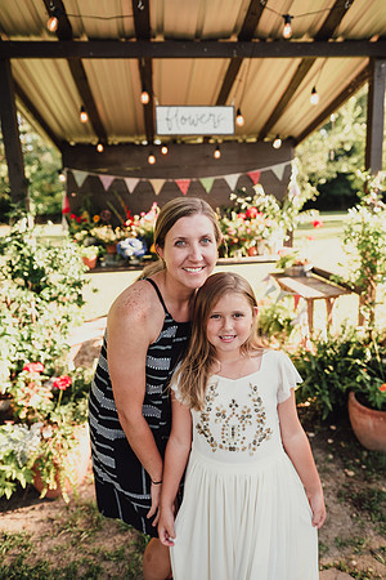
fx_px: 386
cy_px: 290
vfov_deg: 73.7
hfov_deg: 53.1
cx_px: 193
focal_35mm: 24
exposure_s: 1/500
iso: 160
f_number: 2.8
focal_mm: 24
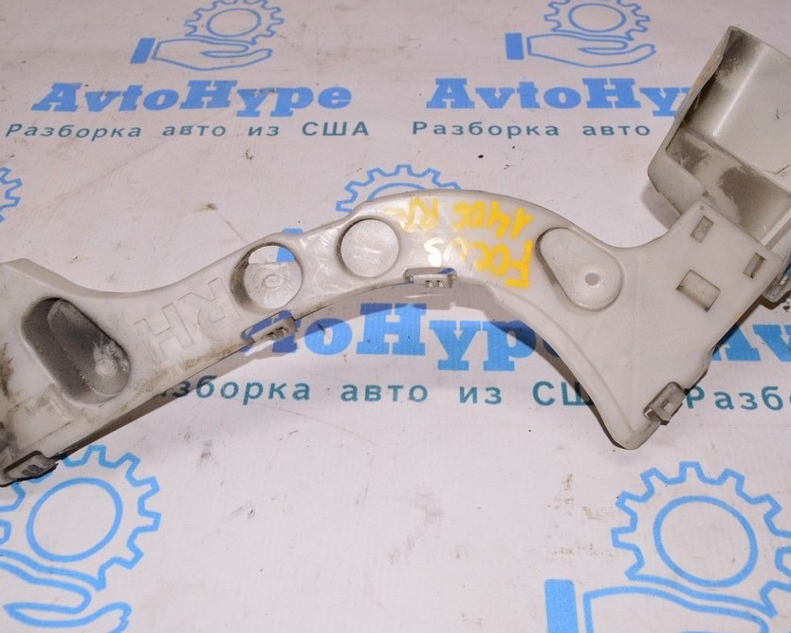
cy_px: 315
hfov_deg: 47.9
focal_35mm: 38
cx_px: 363
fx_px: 889
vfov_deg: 39.2
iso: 1600
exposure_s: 1/200
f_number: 8
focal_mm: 22
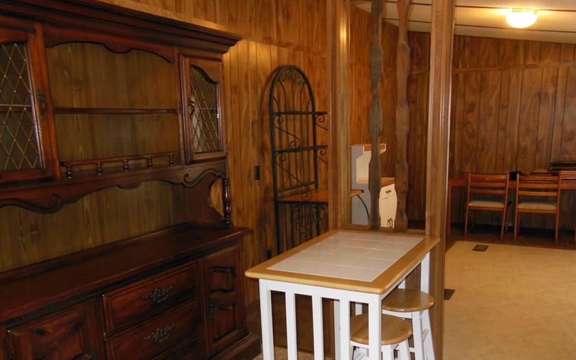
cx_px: 295
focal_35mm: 32
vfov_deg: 39.1
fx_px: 502
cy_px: 230
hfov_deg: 59.6
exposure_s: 1/25
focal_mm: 4.5
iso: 320
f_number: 3.5
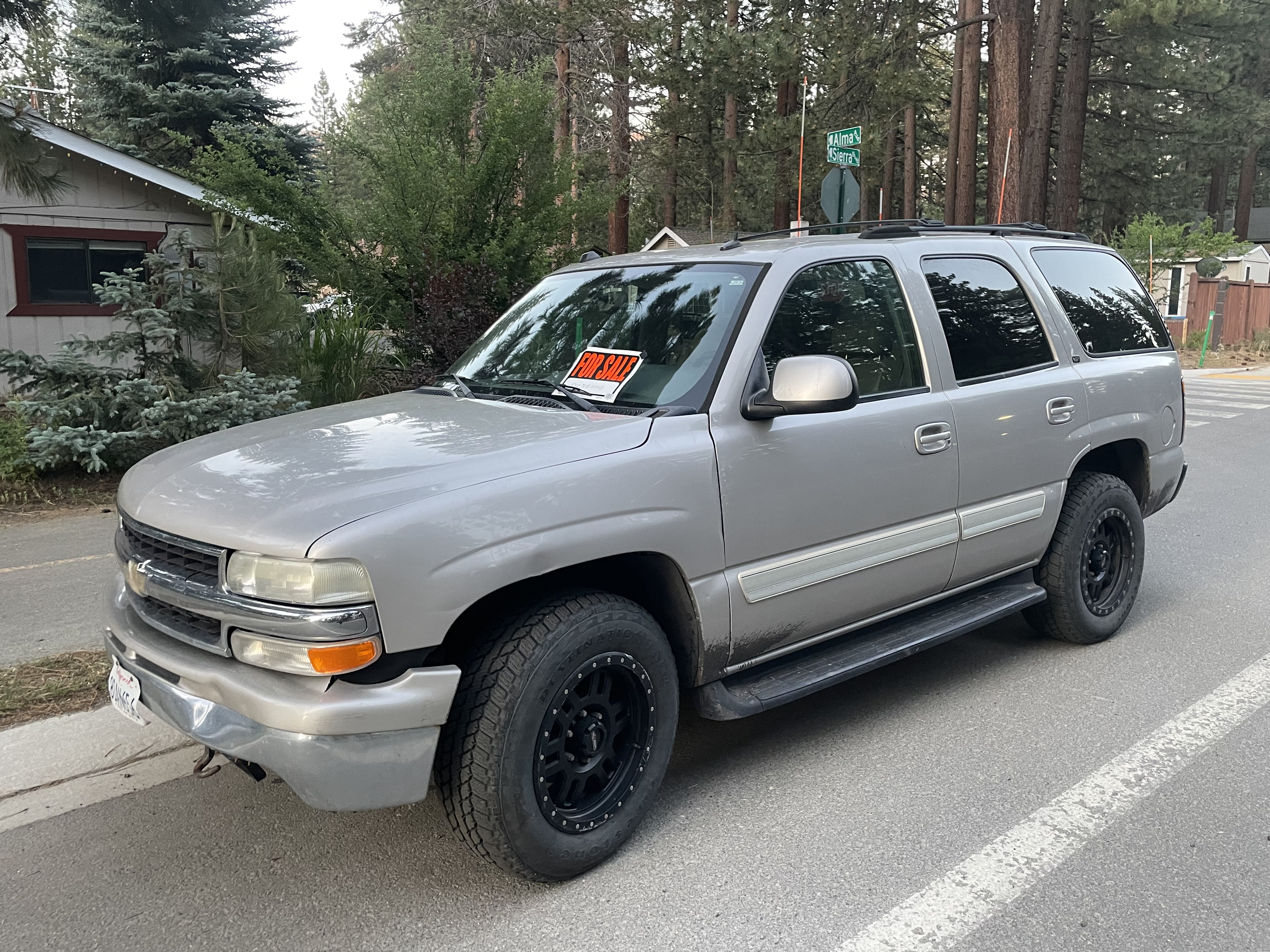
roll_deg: +0.0
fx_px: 991
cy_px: 464
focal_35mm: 27
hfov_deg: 65.3
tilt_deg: -9.6
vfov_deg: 51.3
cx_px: 634
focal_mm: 4.2
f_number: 1.6
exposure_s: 1/60
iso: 160
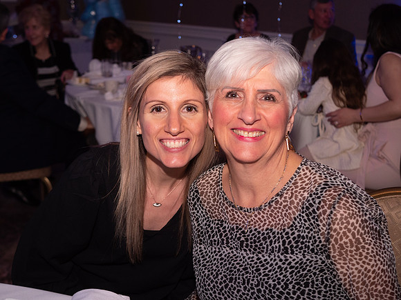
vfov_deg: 29.1
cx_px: 200
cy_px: 150
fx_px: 579
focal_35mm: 50
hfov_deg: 38.2
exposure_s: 1/80
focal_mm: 25
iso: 640
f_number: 3.2
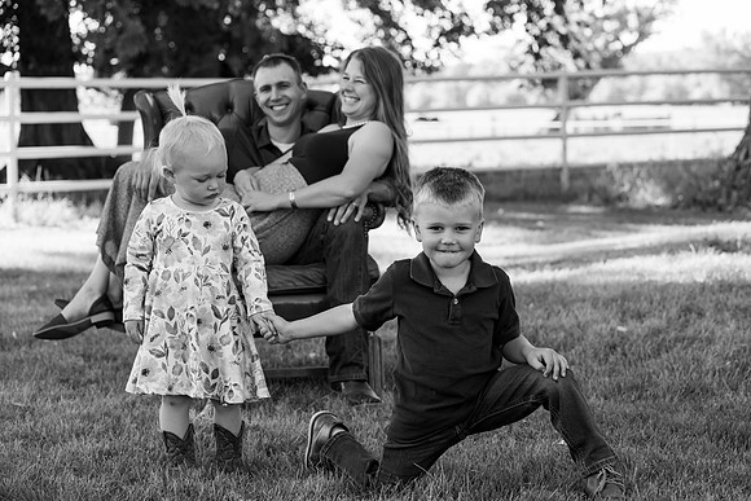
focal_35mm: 85
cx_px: 376
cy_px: 250
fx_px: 1774
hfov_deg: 23.9
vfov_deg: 16.1
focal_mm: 85
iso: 500
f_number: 5.6
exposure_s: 1/500
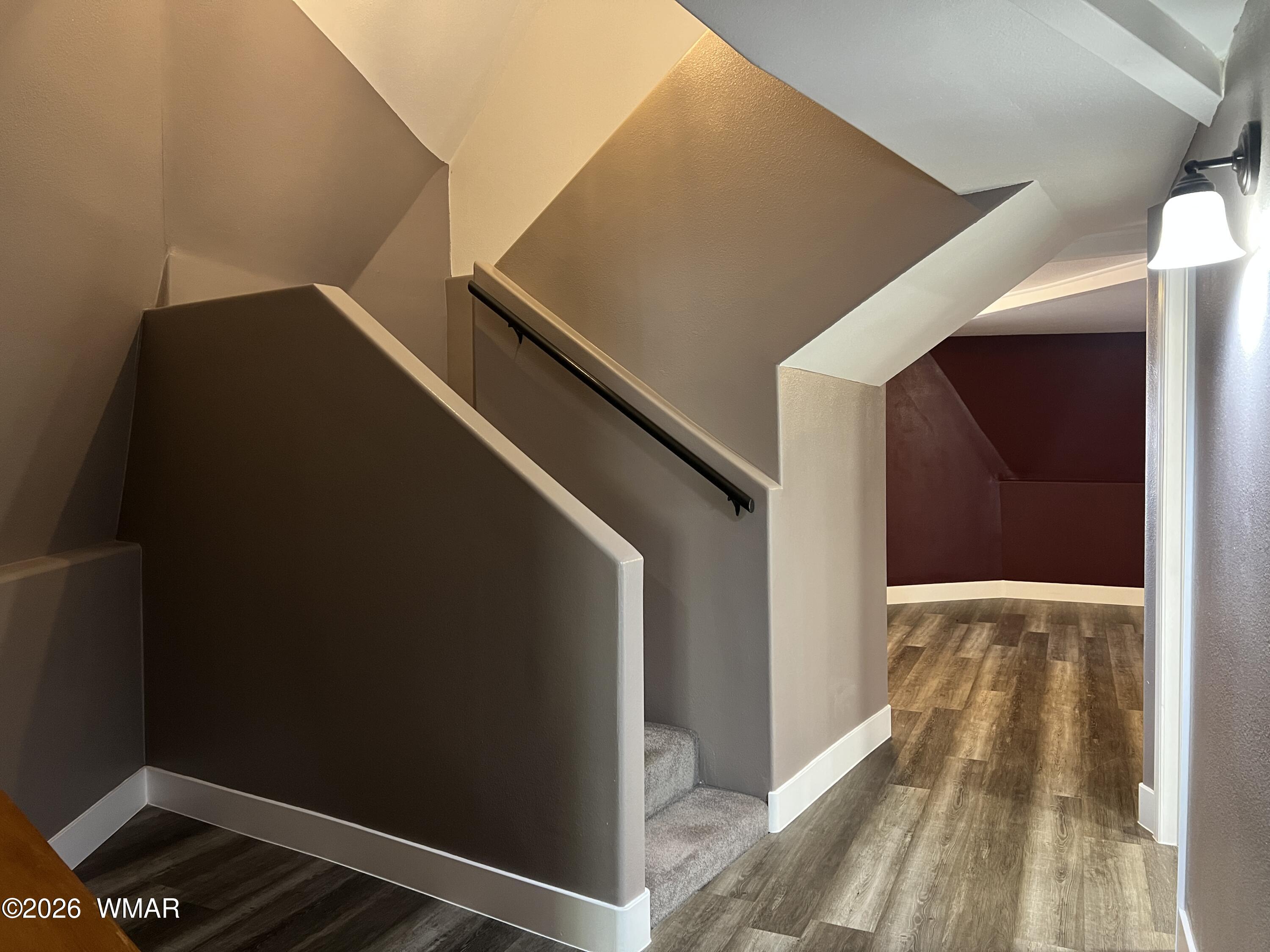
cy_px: 476
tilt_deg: -2.6
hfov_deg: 67.3
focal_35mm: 26
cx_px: 635
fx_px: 954
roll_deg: +0.3
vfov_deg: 53.1
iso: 400
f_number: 1.5
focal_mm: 5.7
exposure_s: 1/40
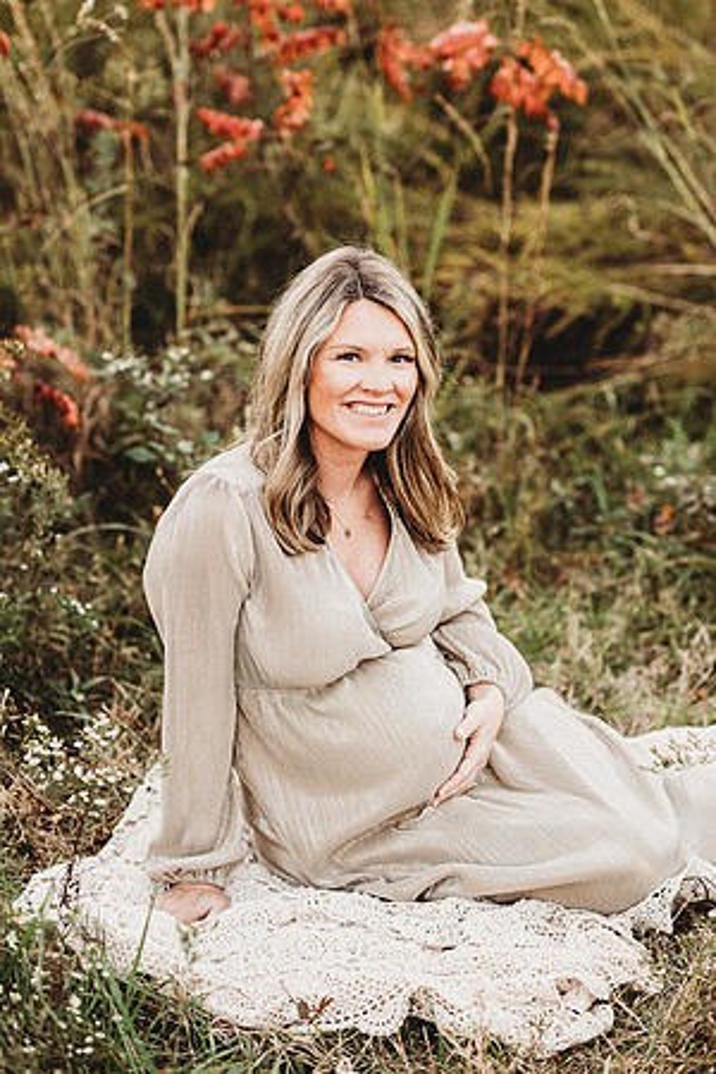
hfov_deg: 16.1
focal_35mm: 85
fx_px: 2536
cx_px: 358
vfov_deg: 23.9
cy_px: 537
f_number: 2.2
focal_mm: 85
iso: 200
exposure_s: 1/320
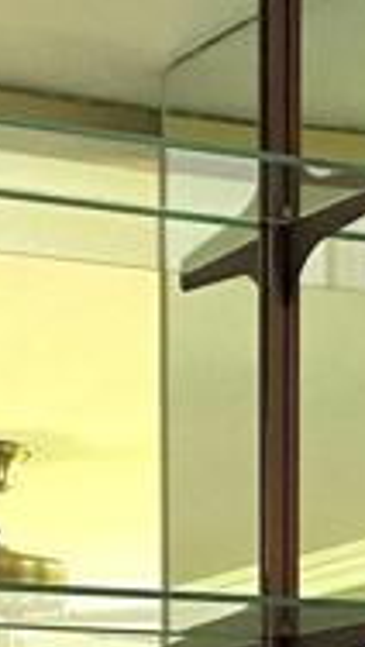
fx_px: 2645
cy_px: 1562
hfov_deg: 7.9
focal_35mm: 154
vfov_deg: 11.5
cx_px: 83
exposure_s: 1/60
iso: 125
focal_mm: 4.25
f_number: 1.8
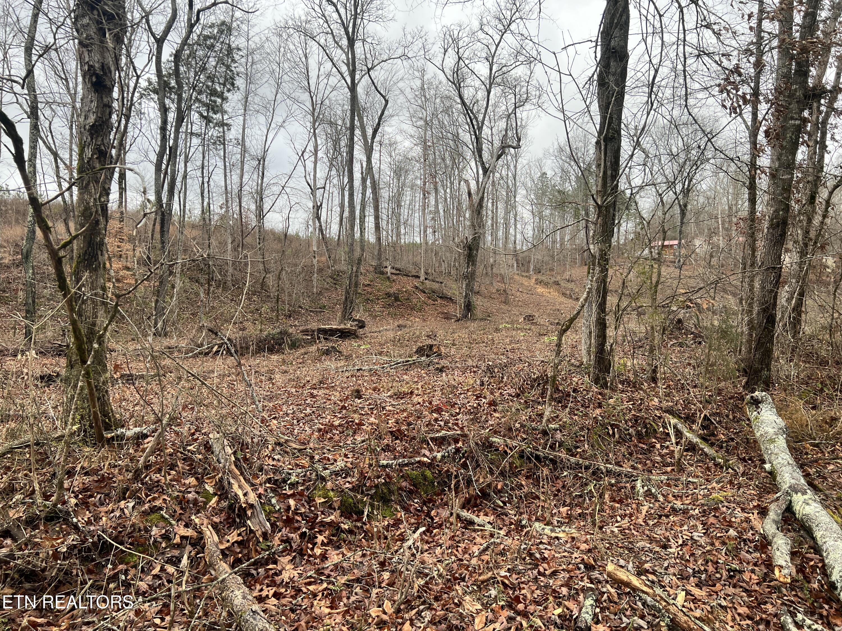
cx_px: 421
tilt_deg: -0.1
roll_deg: -1.3
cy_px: 316
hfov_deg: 67.3
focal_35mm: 26
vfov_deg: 53.1
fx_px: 632
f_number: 1.5
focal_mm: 5.7
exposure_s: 1/410
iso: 50
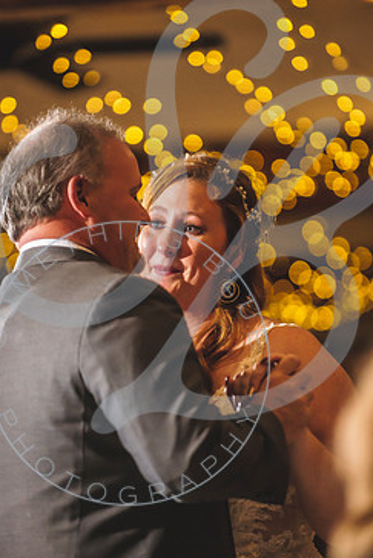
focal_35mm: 247
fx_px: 3835
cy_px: 247
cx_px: 196
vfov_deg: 8.3
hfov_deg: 5.6
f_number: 2.8
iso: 800
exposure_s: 1/200
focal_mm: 200
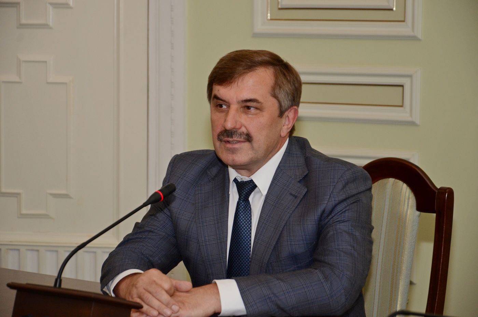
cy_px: 158
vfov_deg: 10.1
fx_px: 1789
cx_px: 239
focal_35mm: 135
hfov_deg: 15.2
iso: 800
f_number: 5.6
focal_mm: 90
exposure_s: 1/250
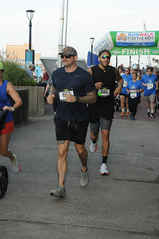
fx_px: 478
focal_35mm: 72
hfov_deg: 18.9
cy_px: 120
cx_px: 80
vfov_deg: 28.1
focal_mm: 48
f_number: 14
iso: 800
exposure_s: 1/250
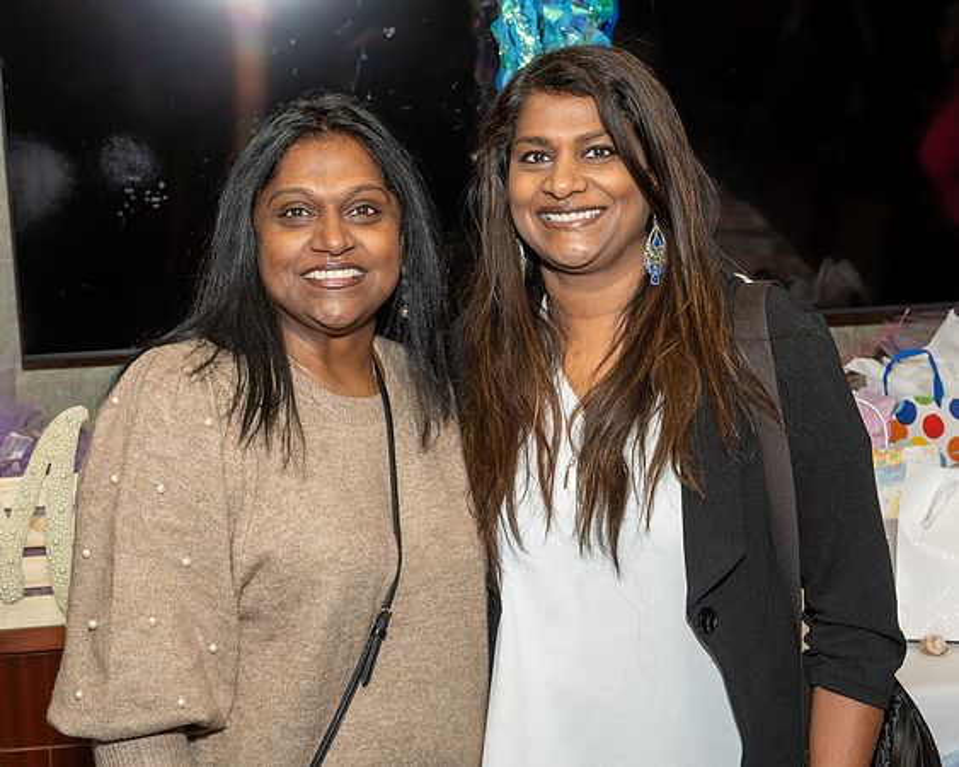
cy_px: 378
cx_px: 490
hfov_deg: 29.1
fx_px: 1847
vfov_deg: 23.4
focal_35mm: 65
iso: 800
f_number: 7.1
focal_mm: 38
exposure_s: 1/250
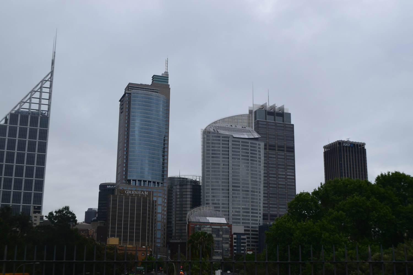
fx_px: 551
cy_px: 138
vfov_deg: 28.1
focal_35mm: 48
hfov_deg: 41.1
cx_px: 206
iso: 400
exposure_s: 1/400
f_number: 11
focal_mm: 32
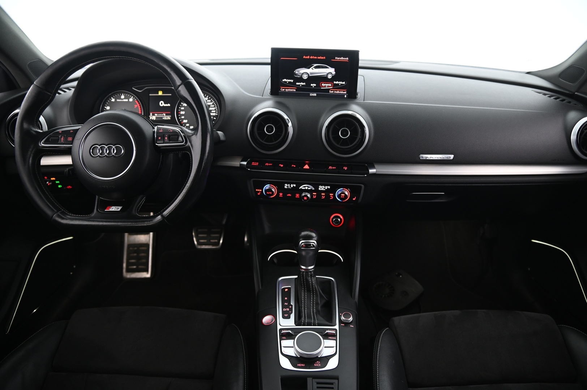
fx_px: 391
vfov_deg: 53.1
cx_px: 294
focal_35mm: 24
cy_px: 195
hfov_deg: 73.8
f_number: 4
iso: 2000
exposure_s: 1/15
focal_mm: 24
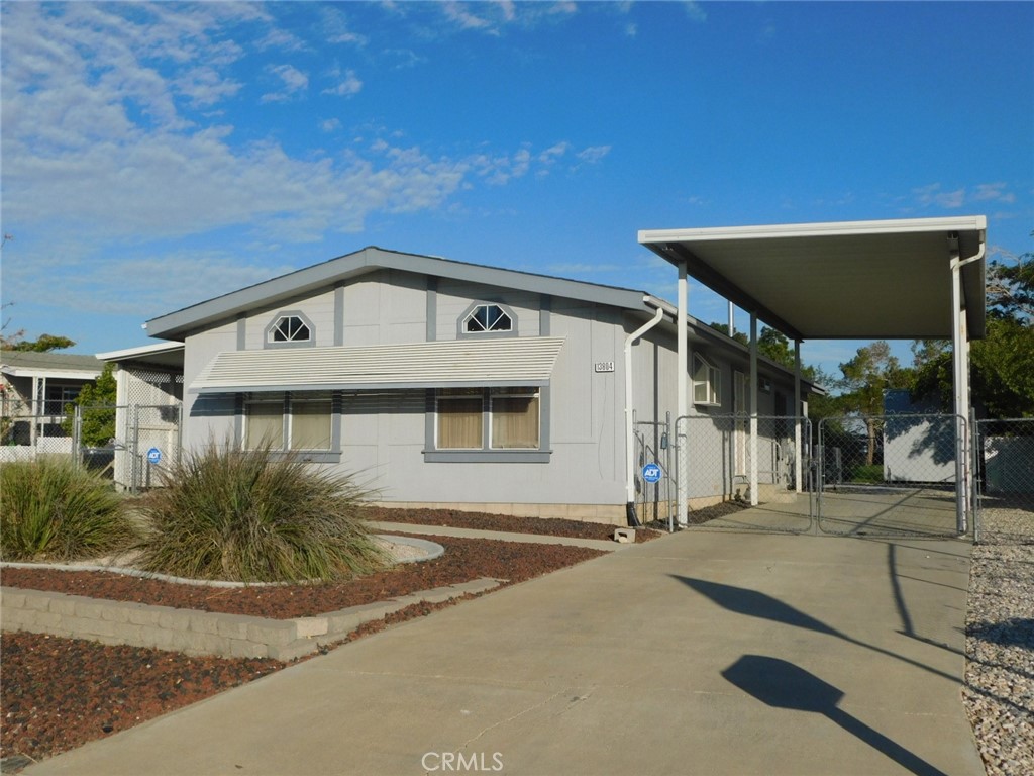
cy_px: 388
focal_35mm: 36
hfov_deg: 51.4
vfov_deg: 39.7
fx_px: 1075
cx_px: 517
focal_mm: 6.3
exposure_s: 1/640
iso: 125
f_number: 7
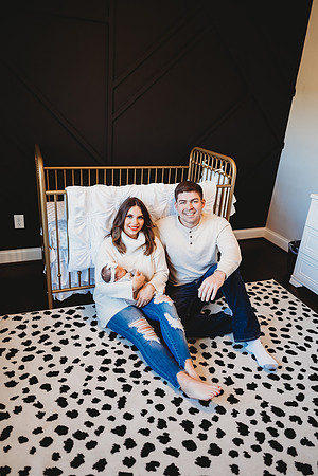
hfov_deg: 53.1
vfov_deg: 73.7
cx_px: 159
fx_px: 318
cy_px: 238
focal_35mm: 24
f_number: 2
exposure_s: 1/200
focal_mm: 24
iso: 320
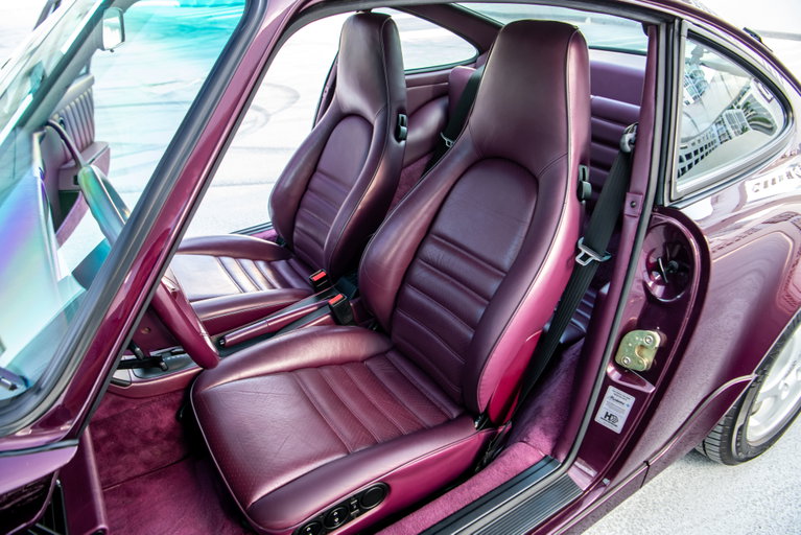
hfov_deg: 73.7
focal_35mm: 24
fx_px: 534
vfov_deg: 53.2
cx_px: 400
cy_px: 268
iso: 640
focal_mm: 24
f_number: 7.1
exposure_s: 1/20
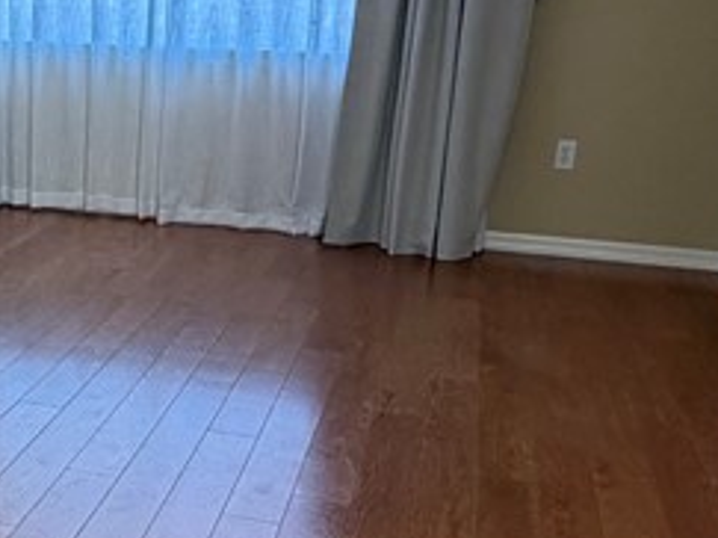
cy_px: 299
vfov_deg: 24.8
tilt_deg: -16.5
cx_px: -6
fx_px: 1223
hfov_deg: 30.3
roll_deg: +0.1
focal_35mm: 59
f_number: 2.2
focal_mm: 2.22
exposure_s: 1/120
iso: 200
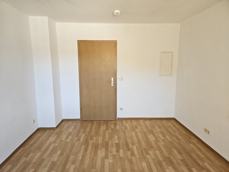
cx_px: 114
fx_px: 152
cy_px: 86
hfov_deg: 73.9
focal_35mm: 23
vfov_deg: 58.9
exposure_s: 1/100
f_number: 1.8
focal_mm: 5.4
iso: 125
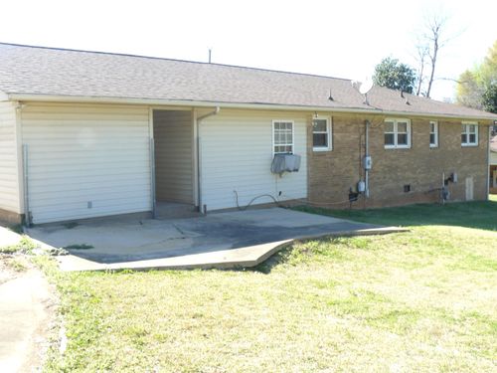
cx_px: 248
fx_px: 517
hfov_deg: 51.4
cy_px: 186
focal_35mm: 36
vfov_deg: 39.7
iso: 100
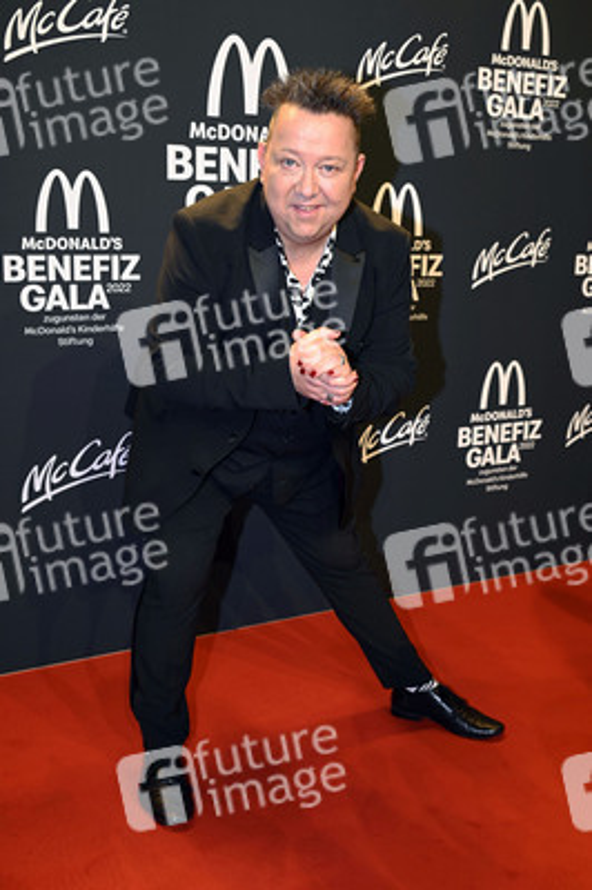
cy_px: 445
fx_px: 939
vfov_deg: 50.7
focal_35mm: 38
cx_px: 296
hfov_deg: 35.0
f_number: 6.3
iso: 500
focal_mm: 38
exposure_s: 1/60
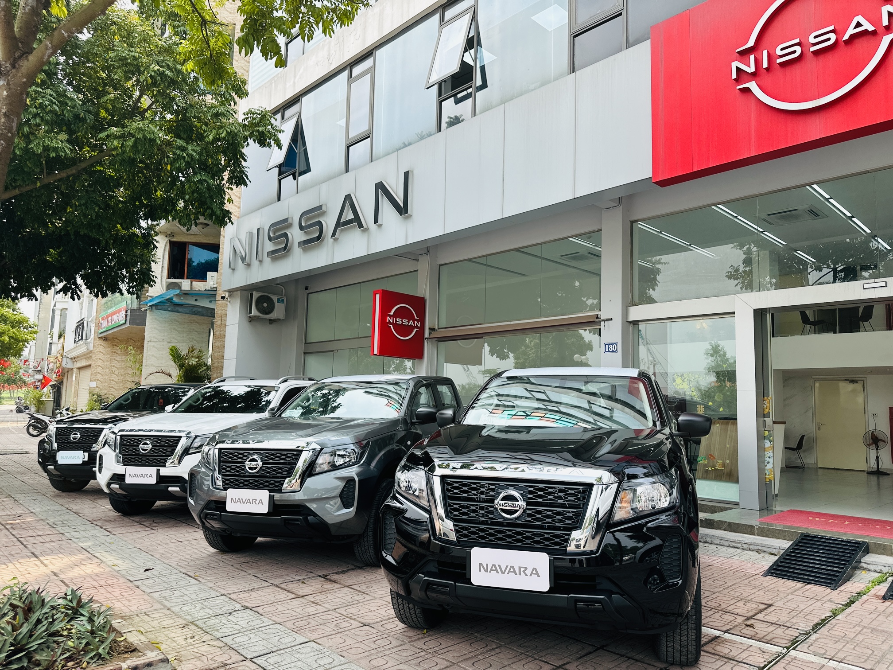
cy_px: 335
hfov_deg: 71.6
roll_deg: -1.7
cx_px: 446
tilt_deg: +6.9
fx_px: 619
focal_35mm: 24
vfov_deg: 56.8
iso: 80
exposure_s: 1/1393
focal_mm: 6.86
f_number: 1.78
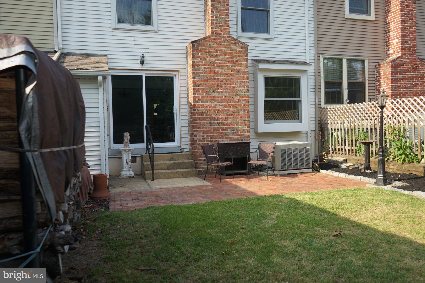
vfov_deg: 46.4
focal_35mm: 28
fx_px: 331
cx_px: 212
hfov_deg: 65.5
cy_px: 142
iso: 100
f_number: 4.5
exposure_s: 1/250
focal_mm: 28
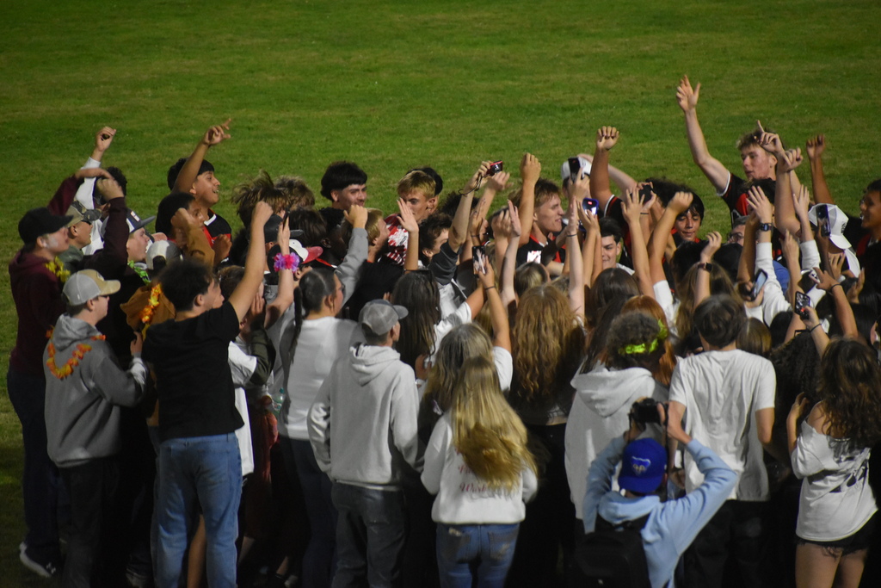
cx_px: 440
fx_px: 8811
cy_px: 294
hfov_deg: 5.7
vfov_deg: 3.8
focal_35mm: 360
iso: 3200
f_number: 6
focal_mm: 240
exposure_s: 1/200
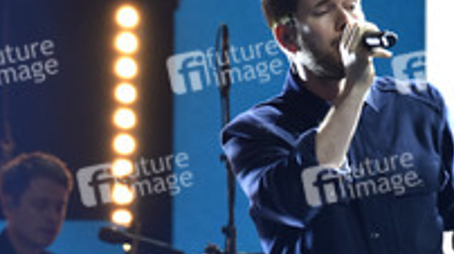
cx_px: 390
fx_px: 5626
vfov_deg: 2.6
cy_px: 236
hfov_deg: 4.6
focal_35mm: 468
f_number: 5.6
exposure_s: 1/160
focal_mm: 200
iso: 1250
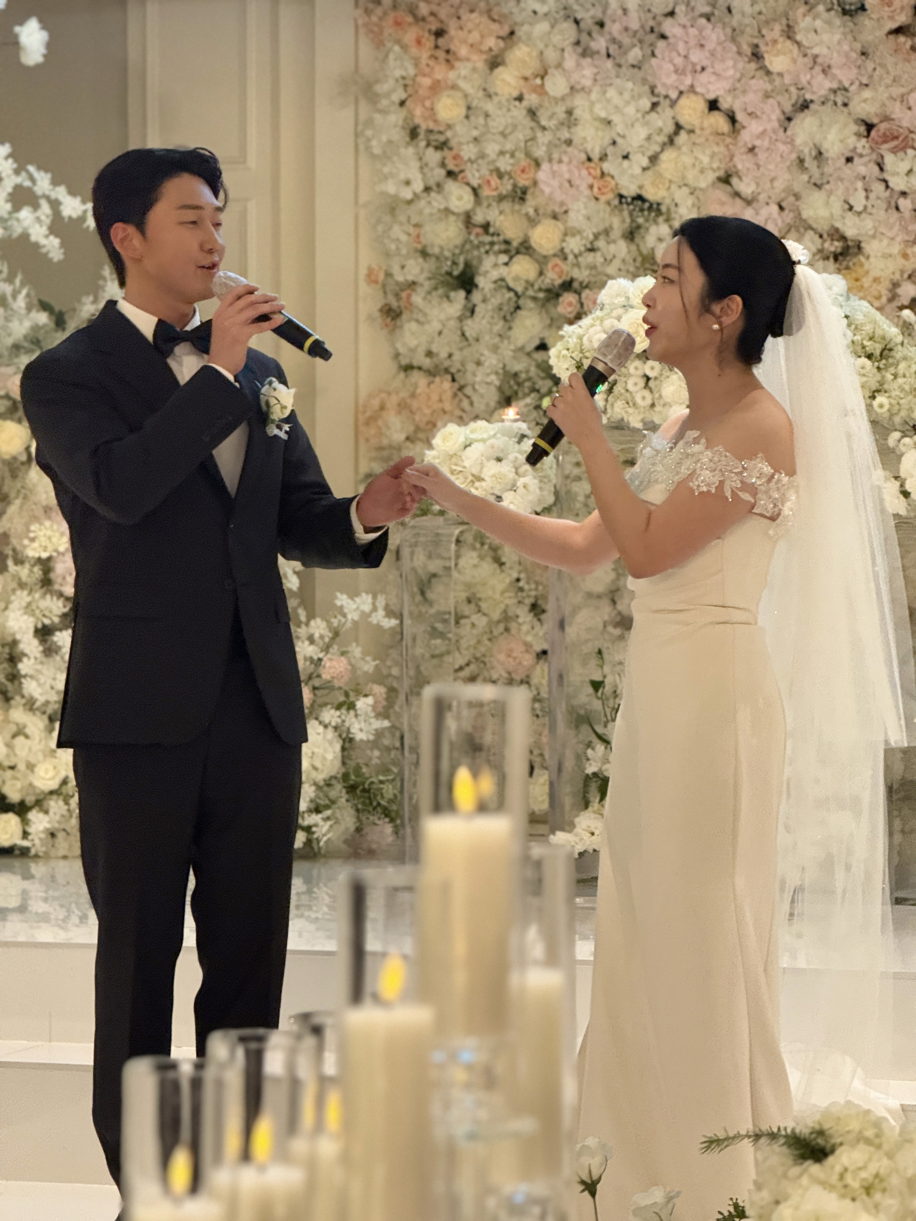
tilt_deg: -1.1
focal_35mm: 120
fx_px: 4234
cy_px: 610
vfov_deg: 16.4
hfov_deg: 12.3
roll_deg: -0.9
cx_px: 458
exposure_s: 1/40
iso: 640
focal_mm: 15.66
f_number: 2.8
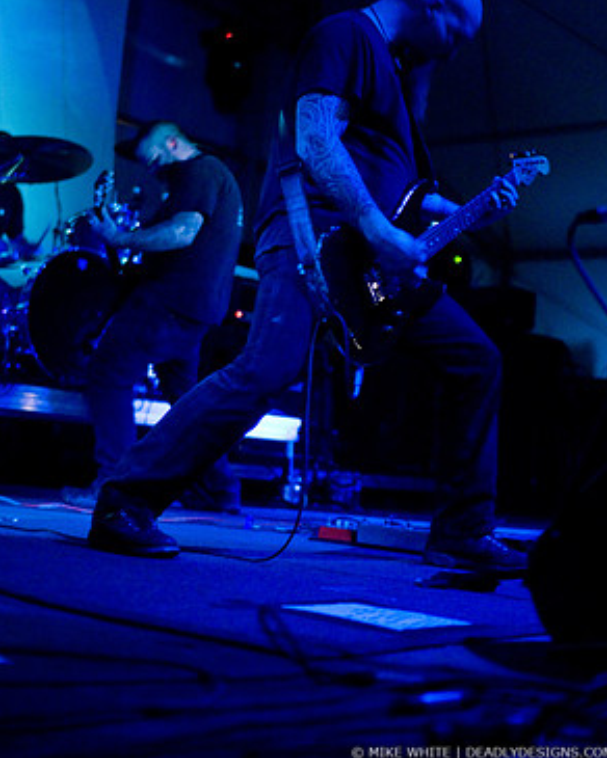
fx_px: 1168
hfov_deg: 29.1
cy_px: 295
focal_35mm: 52
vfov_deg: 35.8
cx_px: 309
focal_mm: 30
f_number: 1.4
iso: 1600
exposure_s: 1/50
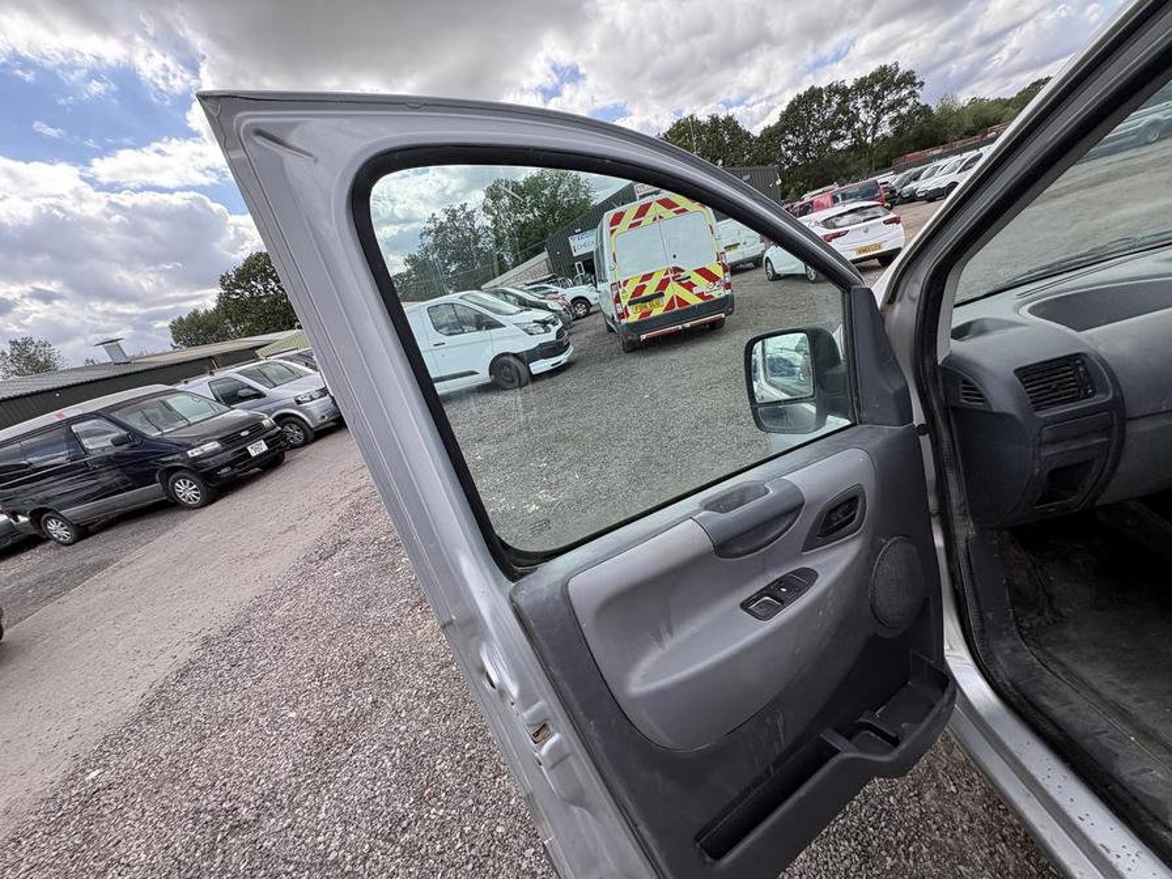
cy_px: 440
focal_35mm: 14
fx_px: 474
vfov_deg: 85.7
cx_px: 586
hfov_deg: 102.1
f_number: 2.2
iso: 40
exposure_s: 1/388
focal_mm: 2.22
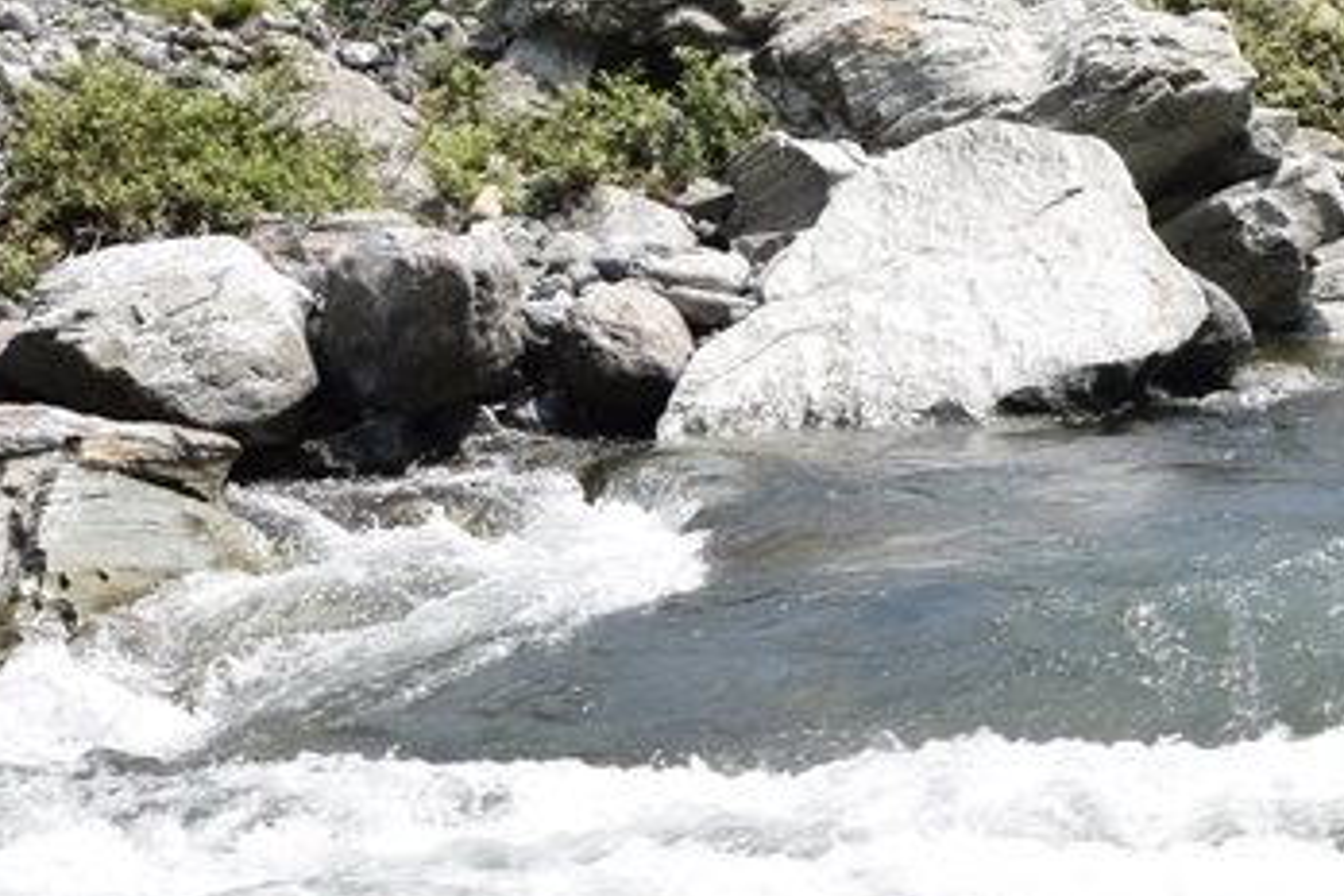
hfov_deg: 18.8
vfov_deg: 12.5
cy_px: 769
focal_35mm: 109
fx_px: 4059
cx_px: 483
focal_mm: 21
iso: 100
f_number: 10
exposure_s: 1/125
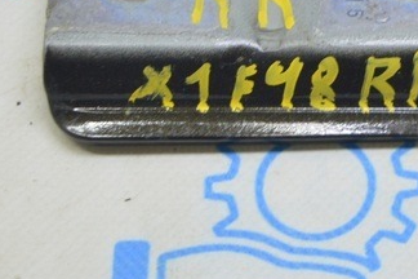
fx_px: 2090
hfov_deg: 11.2
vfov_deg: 7.6
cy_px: -51
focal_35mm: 180
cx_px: 532
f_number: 5.6
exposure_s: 1/20
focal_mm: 38
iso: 400
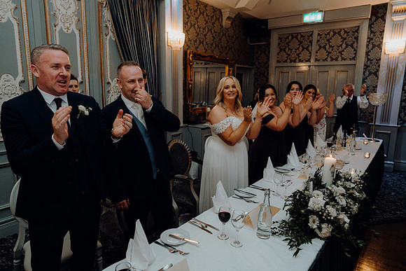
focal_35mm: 24
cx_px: 203
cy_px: 136
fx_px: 271
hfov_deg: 73.7
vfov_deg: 53.2
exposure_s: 1/160
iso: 2500
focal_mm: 24
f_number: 3.5
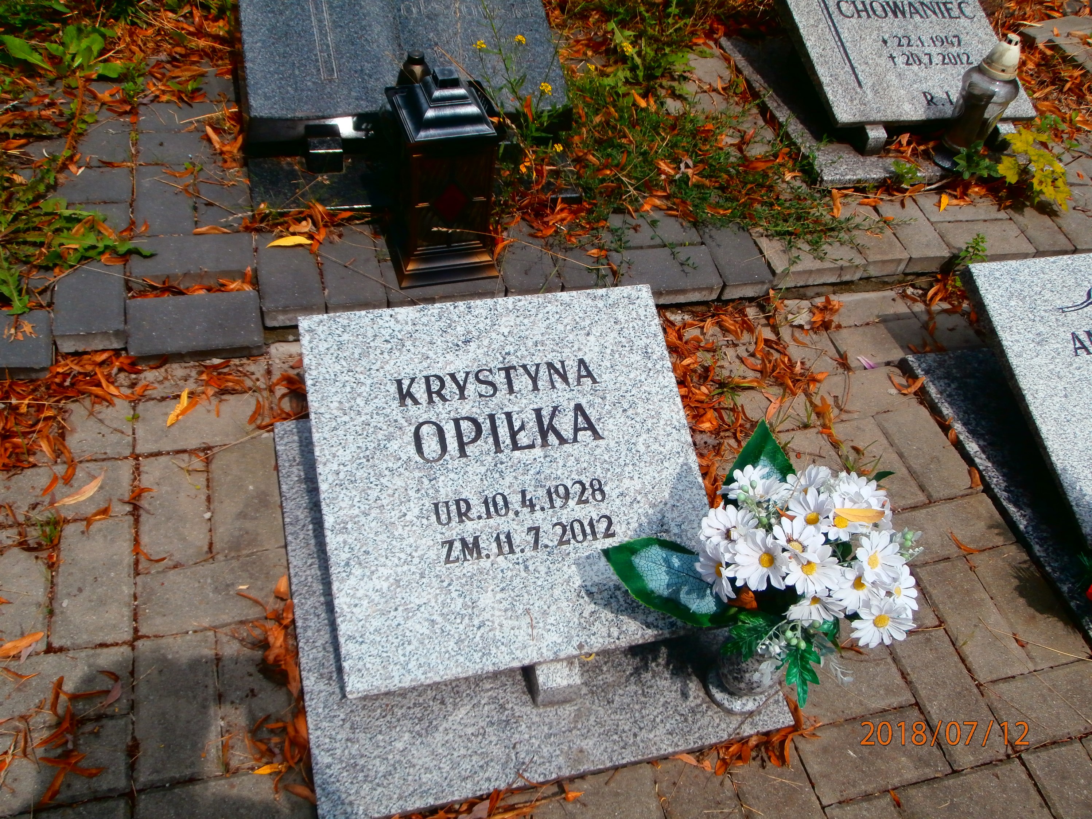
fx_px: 946
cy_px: 410
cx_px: 546
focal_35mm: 30
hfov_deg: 60.0
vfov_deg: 46.8
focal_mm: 5.36
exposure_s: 1/1250
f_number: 3.5
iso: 100
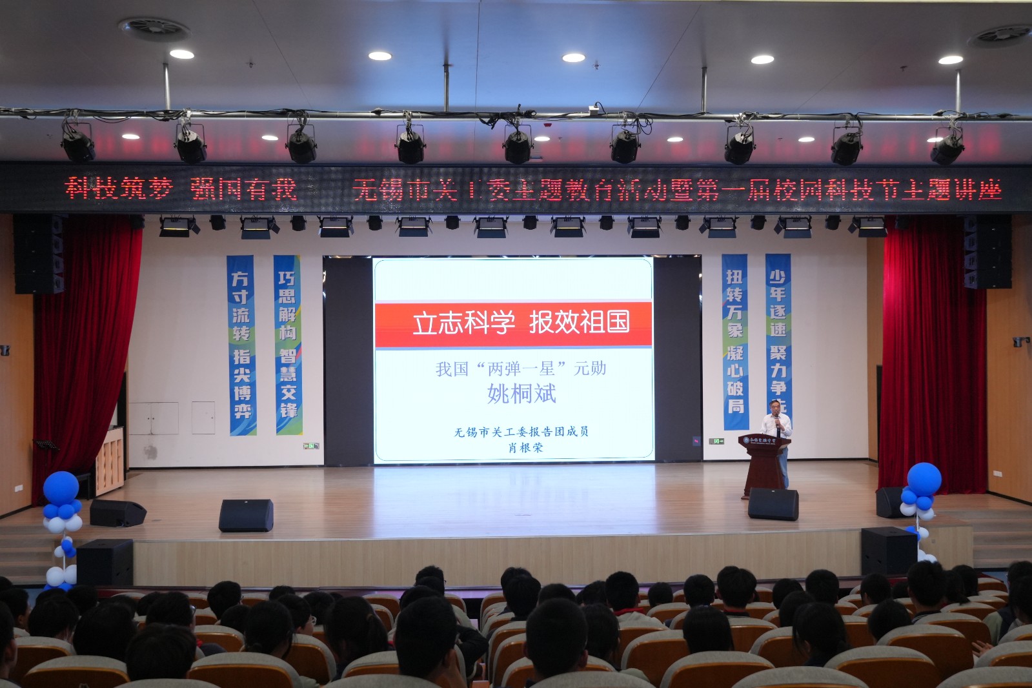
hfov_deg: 55.1
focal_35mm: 34
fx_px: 989
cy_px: 344
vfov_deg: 38.4
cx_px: 516
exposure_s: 1/200
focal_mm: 23
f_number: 5
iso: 1600
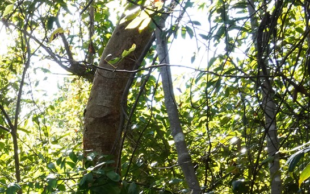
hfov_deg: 16.6
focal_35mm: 112
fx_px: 946
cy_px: 357
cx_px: -182
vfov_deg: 10.9
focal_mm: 30
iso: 1600
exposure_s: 1/100
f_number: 18
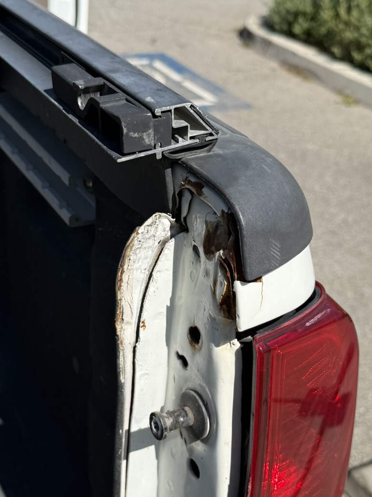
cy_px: 293
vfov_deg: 39.5
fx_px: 688
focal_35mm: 48
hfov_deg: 30.3
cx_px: 177
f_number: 1.78
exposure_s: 1/5319
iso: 80
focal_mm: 6.76
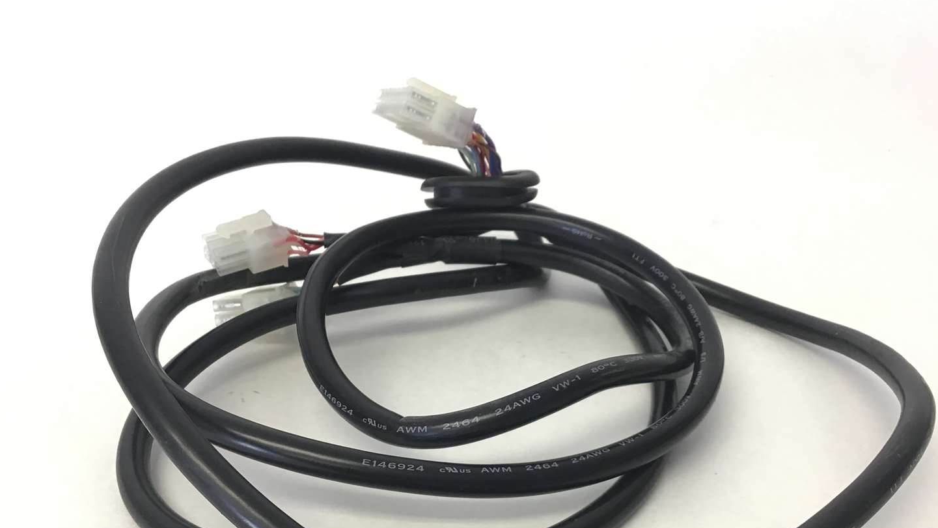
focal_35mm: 39
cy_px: 360
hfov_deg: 51.6
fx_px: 970
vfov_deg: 30.2
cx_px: 475
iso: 25
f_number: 2.4
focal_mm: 3.3
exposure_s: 1/30
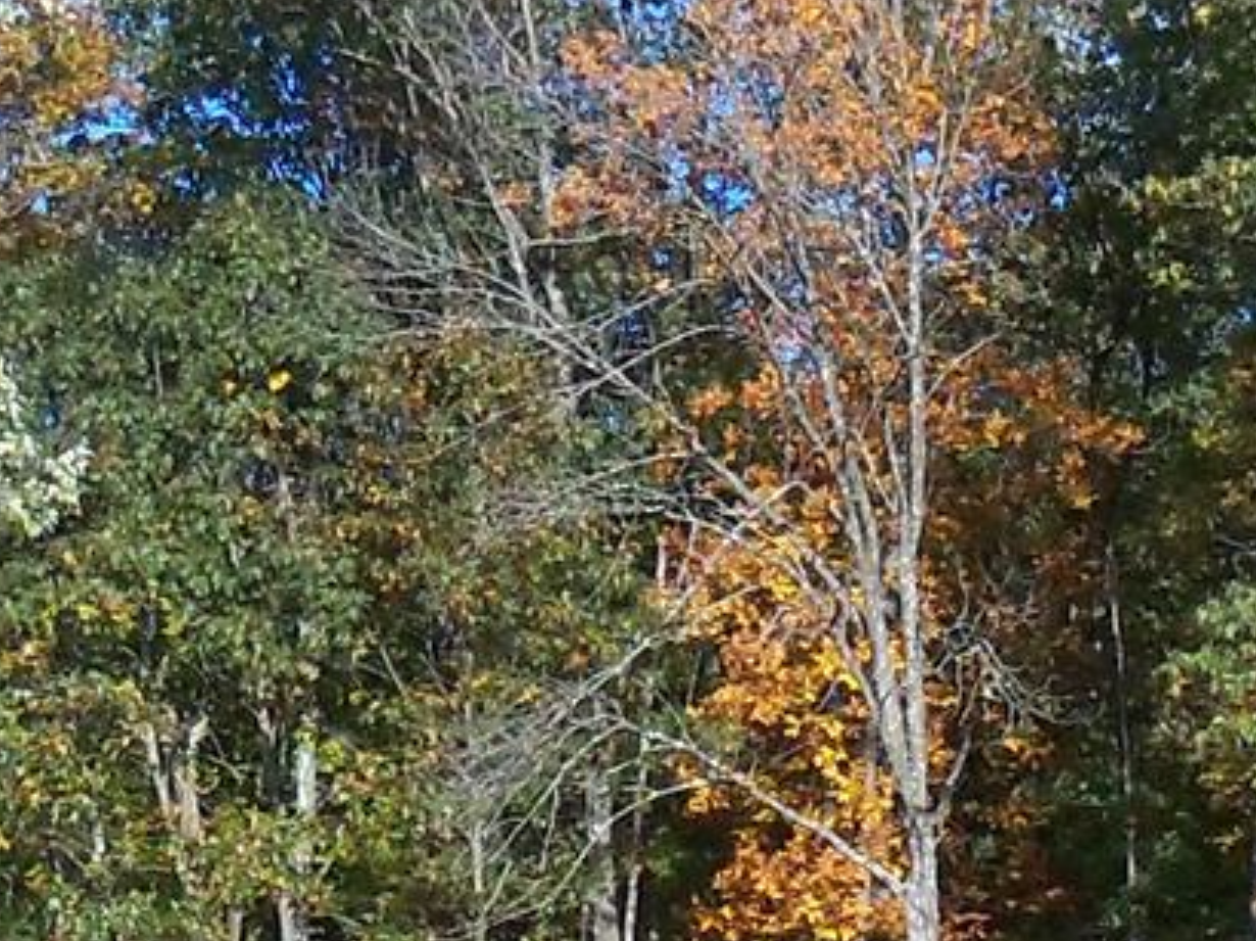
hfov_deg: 11.1
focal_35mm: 175
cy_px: 1290
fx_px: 6346
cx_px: 1421
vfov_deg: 8.3
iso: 200
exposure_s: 1/1000
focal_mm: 6.2
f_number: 3.5
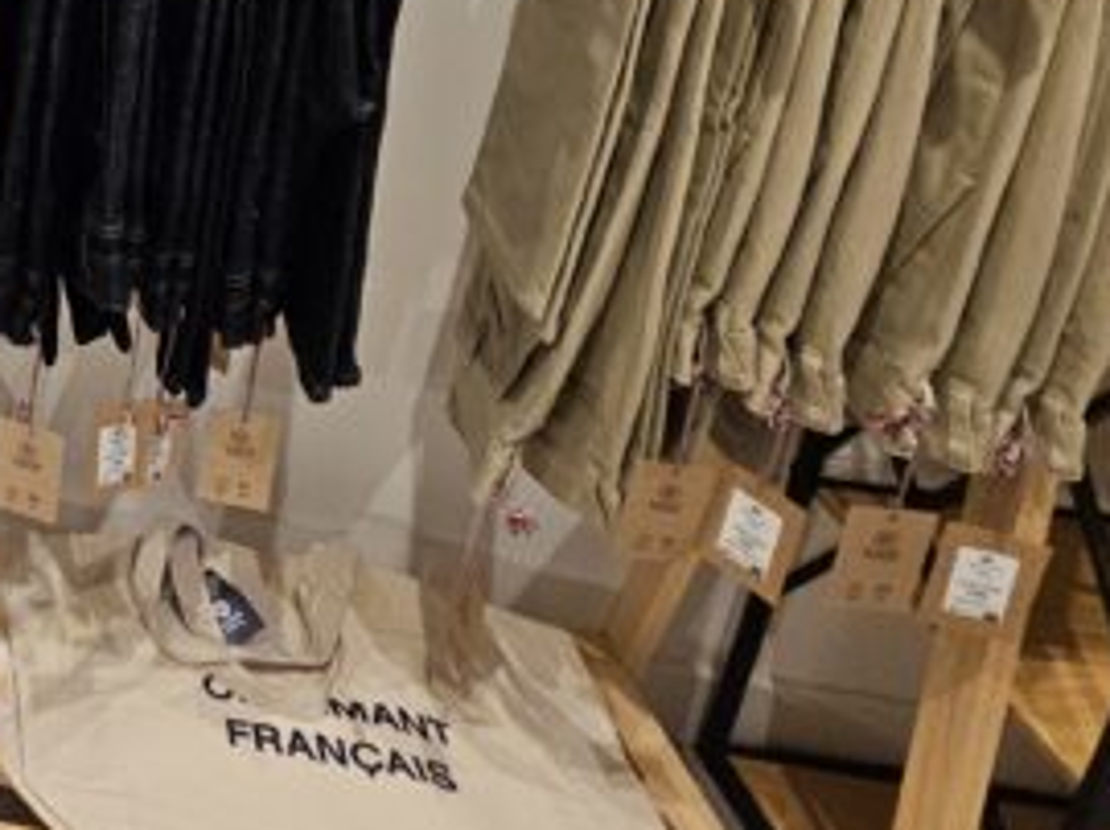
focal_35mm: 37
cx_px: -432
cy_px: -193
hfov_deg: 32.4
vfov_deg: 31.6
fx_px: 1185
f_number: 2.2
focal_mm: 2.2
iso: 320
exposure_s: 1/50
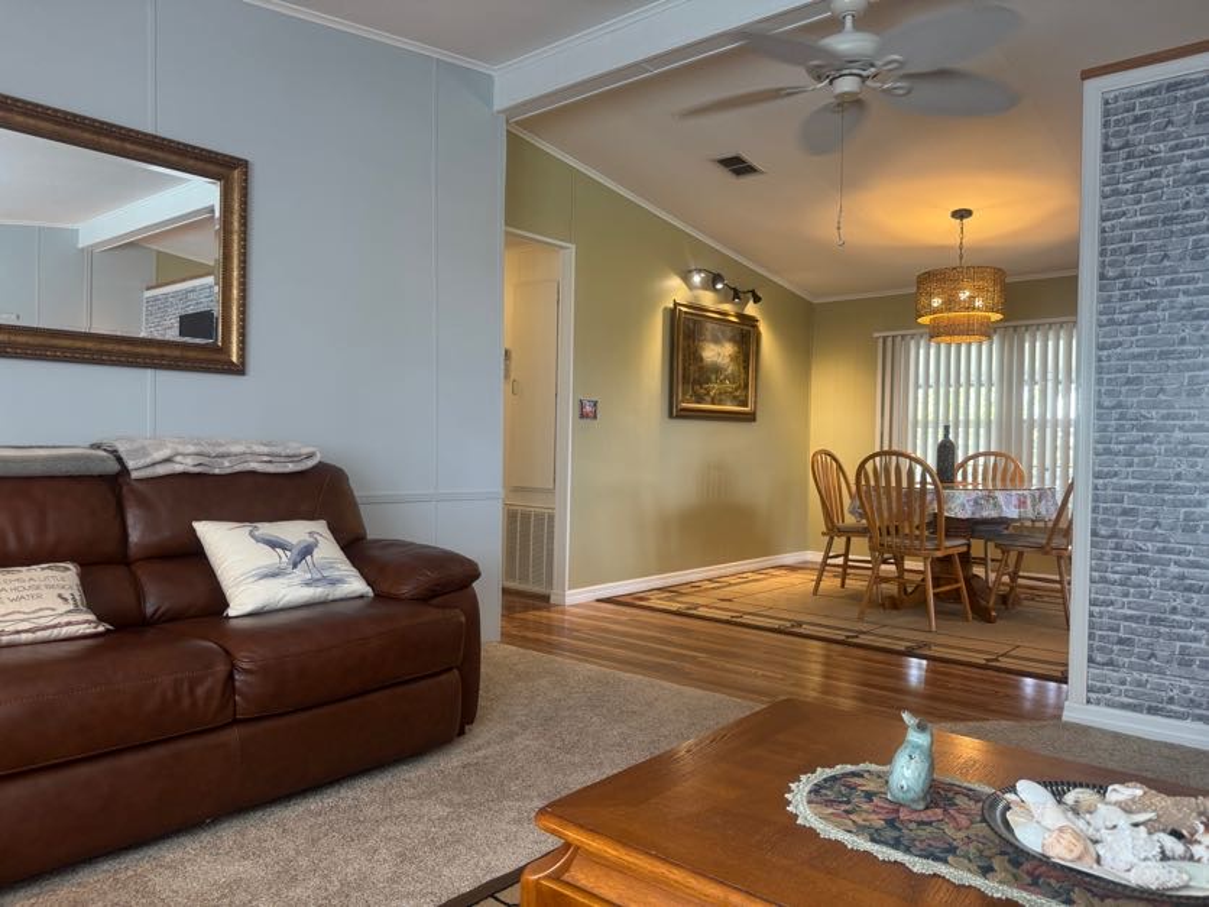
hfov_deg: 71.6
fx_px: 838
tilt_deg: -0.9
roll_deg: -0.6
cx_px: 604
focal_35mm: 24
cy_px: 454
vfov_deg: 56.8
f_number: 1.78
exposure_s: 1/60
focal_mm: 6.76
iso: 125
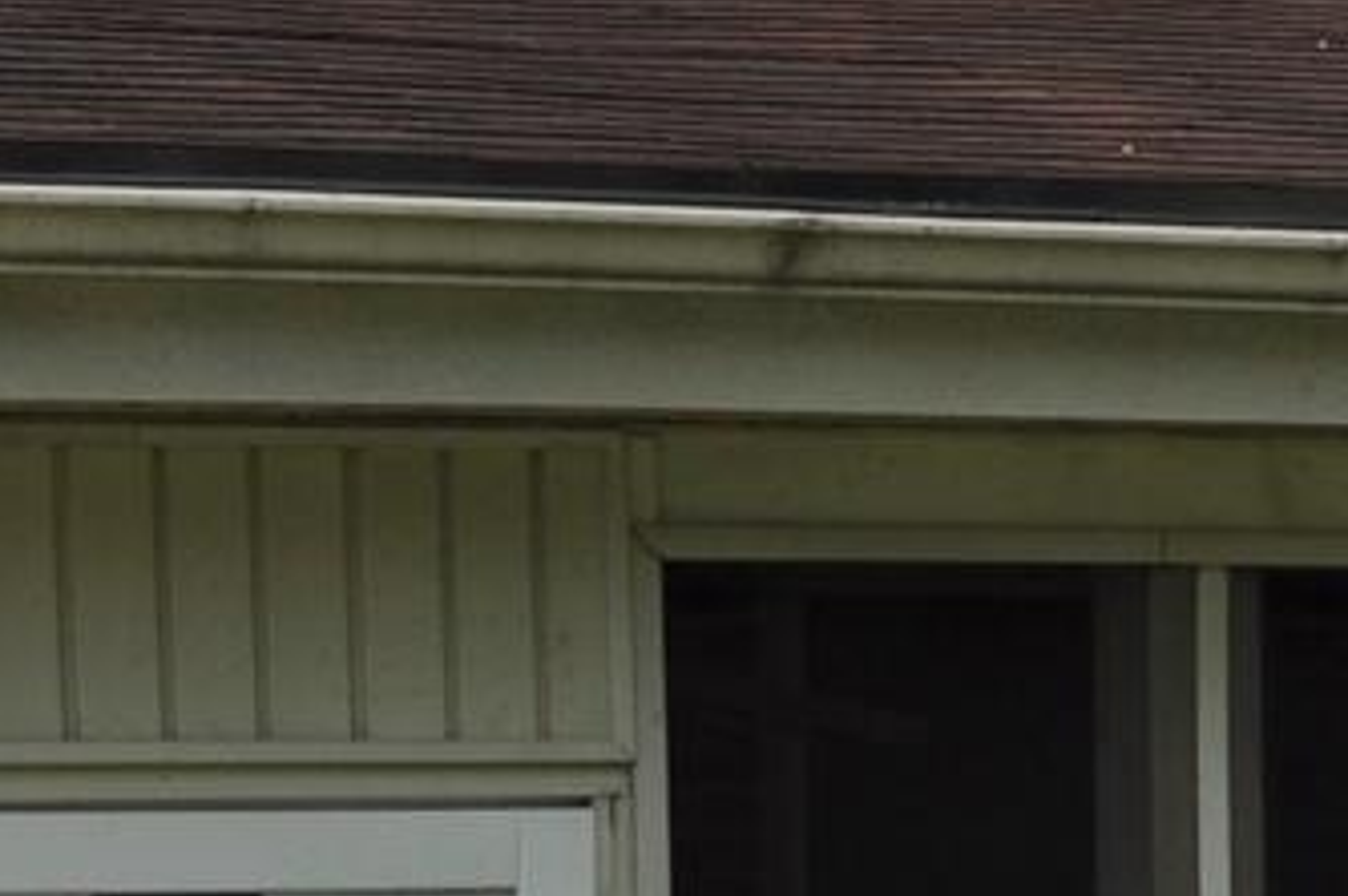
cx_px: 3318
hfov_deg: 8.5
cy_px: 1421
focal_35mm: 221
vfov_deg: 6.1
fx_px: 8267
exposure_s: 1/200
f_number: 13
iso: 200
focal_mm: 24
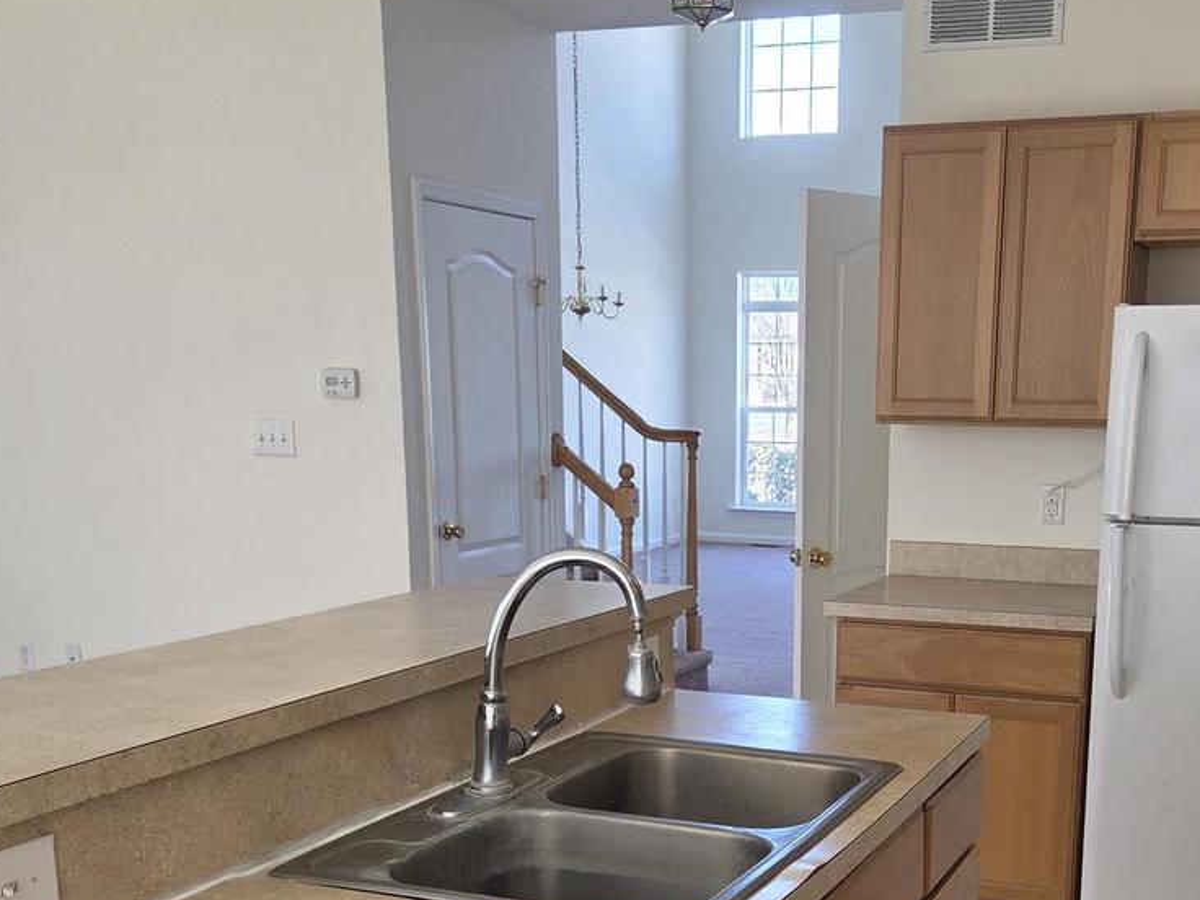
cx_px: 771
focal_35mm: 45
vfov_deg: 31.1
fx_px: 1560
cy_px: 753
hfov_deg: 41.7
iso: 100
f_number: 1.8
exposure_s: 1/180
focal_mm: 5.4
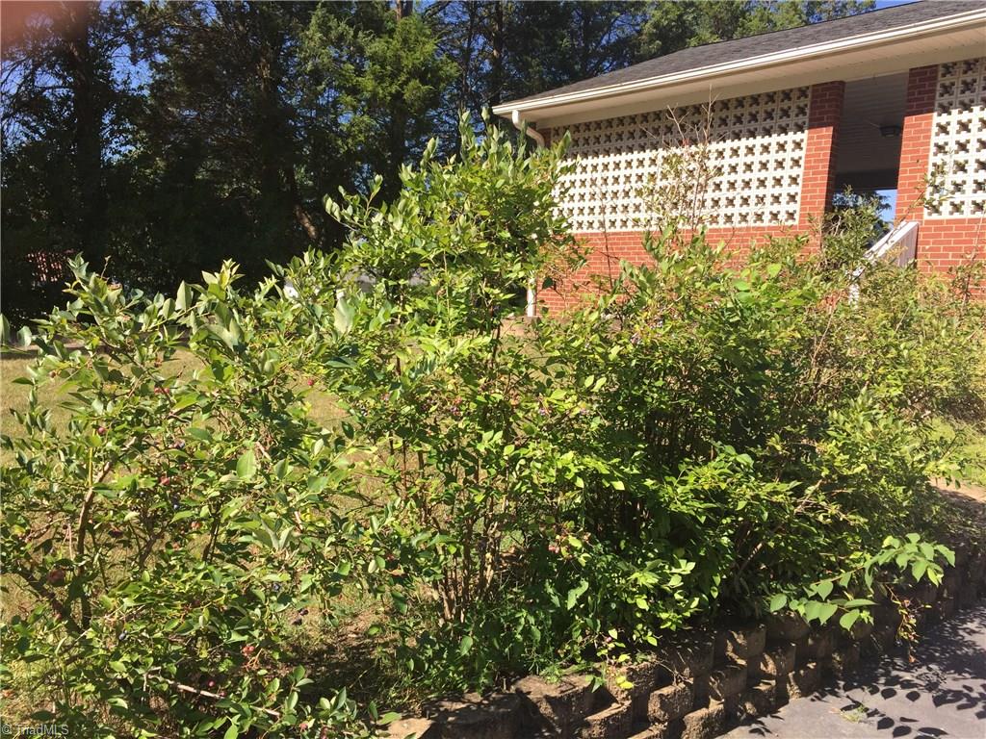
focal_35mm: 29
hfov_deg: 61.7
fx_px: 826
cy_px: 370
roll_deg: -3.0
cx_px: 493
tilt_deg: -3.8
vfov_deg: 48.2
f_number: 2.2
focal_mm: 4.15
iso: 32
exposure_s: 1/807
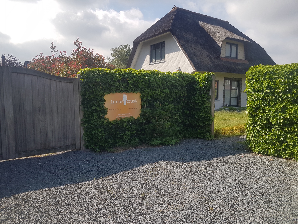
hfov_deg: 67.3
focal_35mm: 26
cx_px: 149
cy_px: 112
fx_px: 224
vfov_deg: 53.1
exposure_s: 1/1544
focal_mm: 4.2
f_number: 1.7
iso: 40
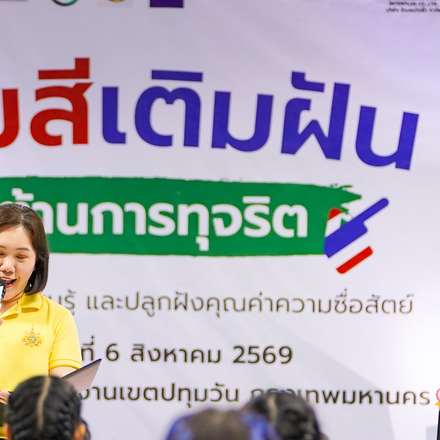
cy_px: 272
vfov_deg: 4.3
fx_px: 5795
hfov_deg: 4.3
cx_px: 114
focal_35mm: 403
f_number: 2.8
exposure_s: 1/125
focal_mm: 151
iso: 800
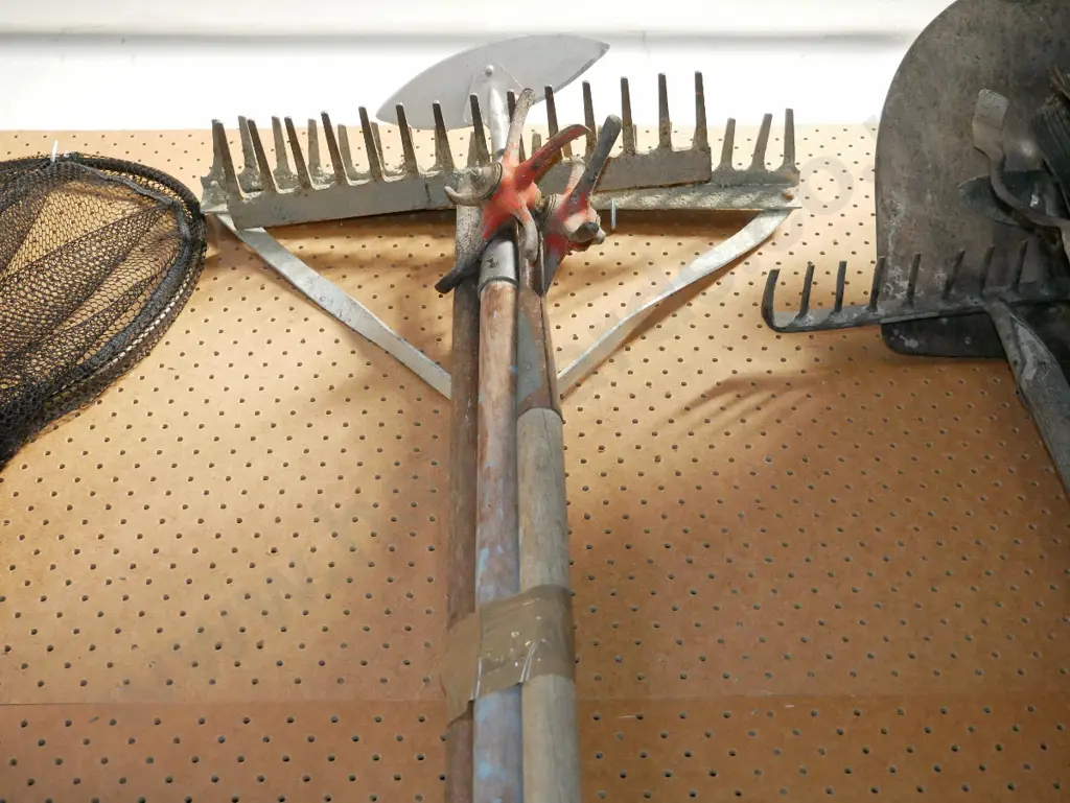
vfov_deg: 31.5
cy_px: 402
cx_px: 535
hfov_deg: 41.2
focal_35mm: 46
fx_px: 1423
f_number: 4.3
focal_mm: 23
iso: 3200
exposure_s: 1/160
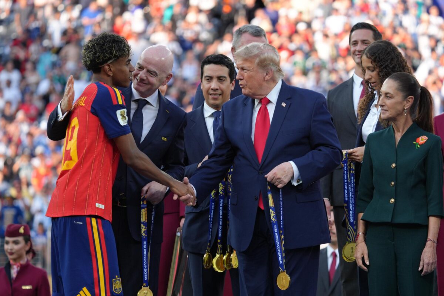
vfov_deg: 4.9
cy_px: 148
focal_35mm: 282
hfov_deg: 7.3
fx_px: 3478
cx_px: 222
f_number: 6.3
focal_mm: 282
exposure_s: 1/1000
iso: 1000
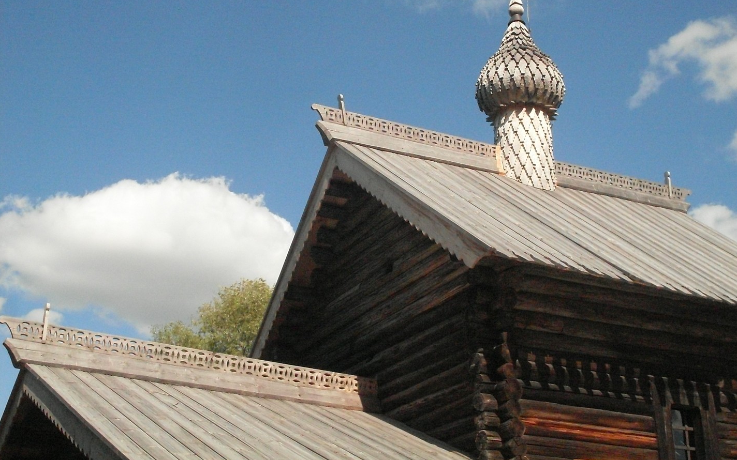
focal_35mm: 64
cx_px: 368
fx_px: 1285
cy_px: 185
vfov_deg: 20.3
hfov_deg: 32.0
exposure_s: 1/750
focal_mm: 9.9
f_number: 9.9
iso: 400
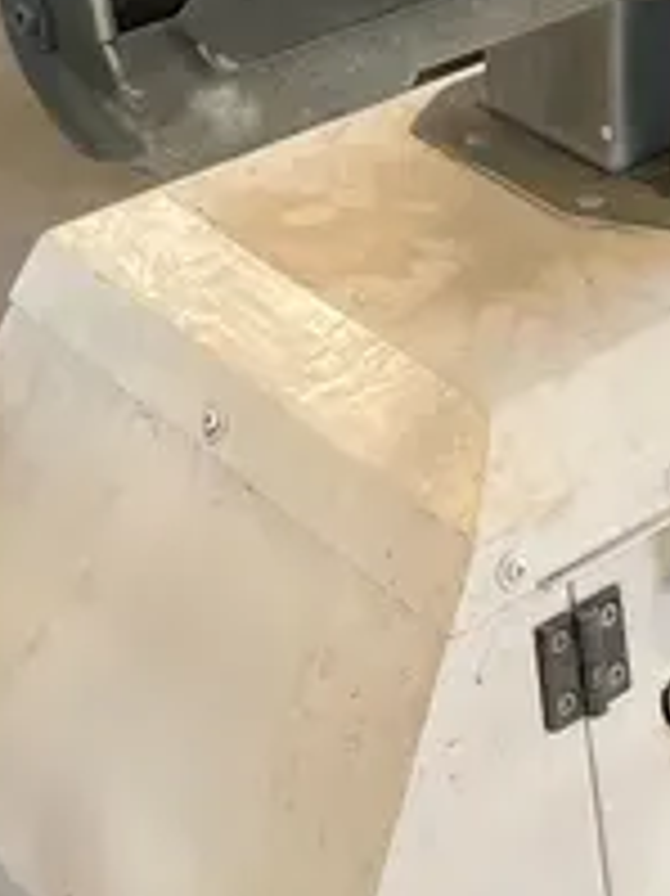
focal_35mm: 96
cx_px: 755
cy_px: -403
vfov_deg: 18.4
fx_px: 2480
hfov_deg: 15.0
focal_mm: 5.1
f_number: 1.6
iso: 100
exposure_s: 1/121
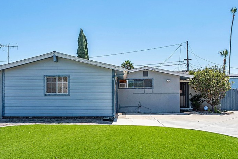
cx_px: 118
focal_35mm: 37
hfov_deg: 51.9
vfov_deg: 35.8
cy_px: 93
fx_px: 245
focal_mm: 17
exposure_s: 1/320
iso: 80
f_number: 7.1
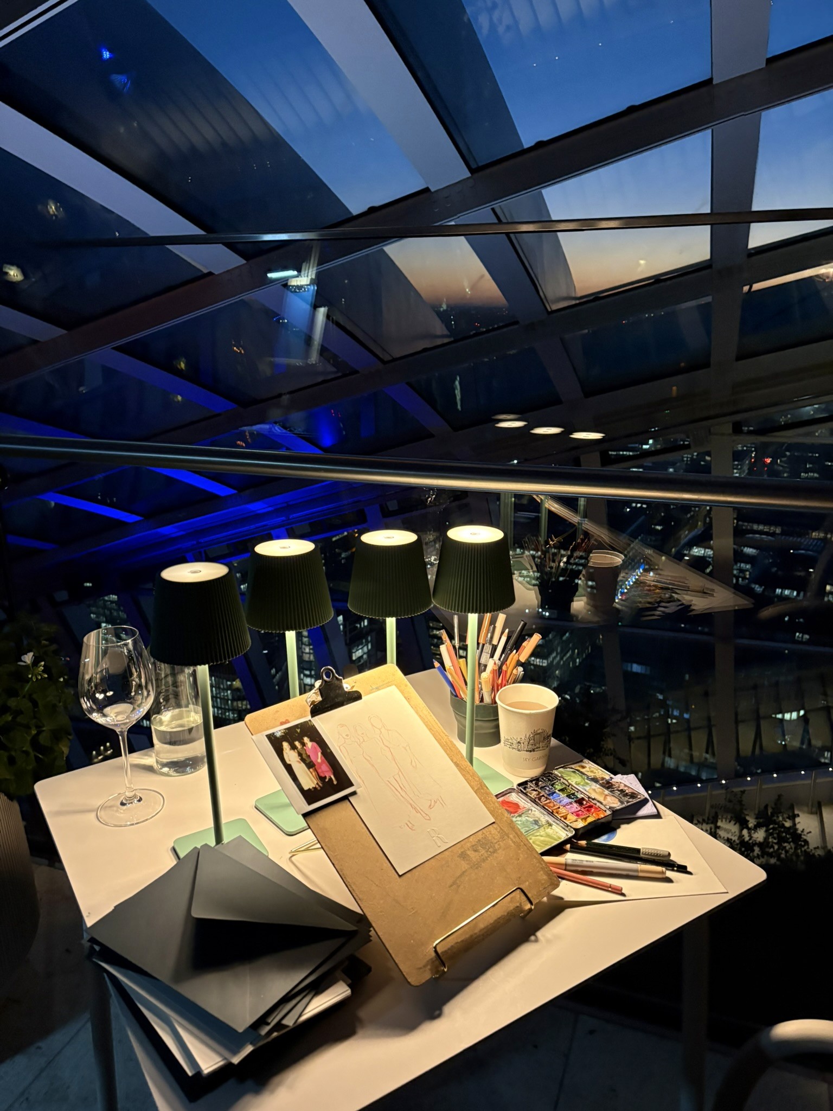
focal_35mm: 26
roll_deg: +1.6
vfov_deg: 67.3
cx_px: 416
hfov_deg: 53.1
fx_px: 834
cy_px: 556
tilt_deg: -14.8
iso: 500
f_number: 1.6
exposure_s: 1/60
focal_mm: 5.96
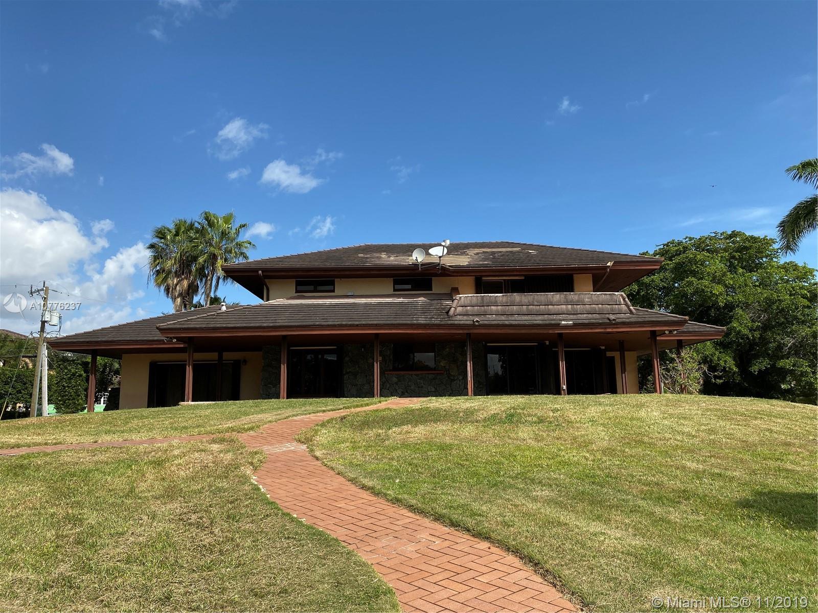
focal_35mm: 26
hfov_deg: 67.3
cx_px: 409
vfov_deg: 53.1
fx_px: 614
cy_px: 306
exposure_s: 1/2273
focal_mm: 4.25
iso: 32
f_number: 1.8
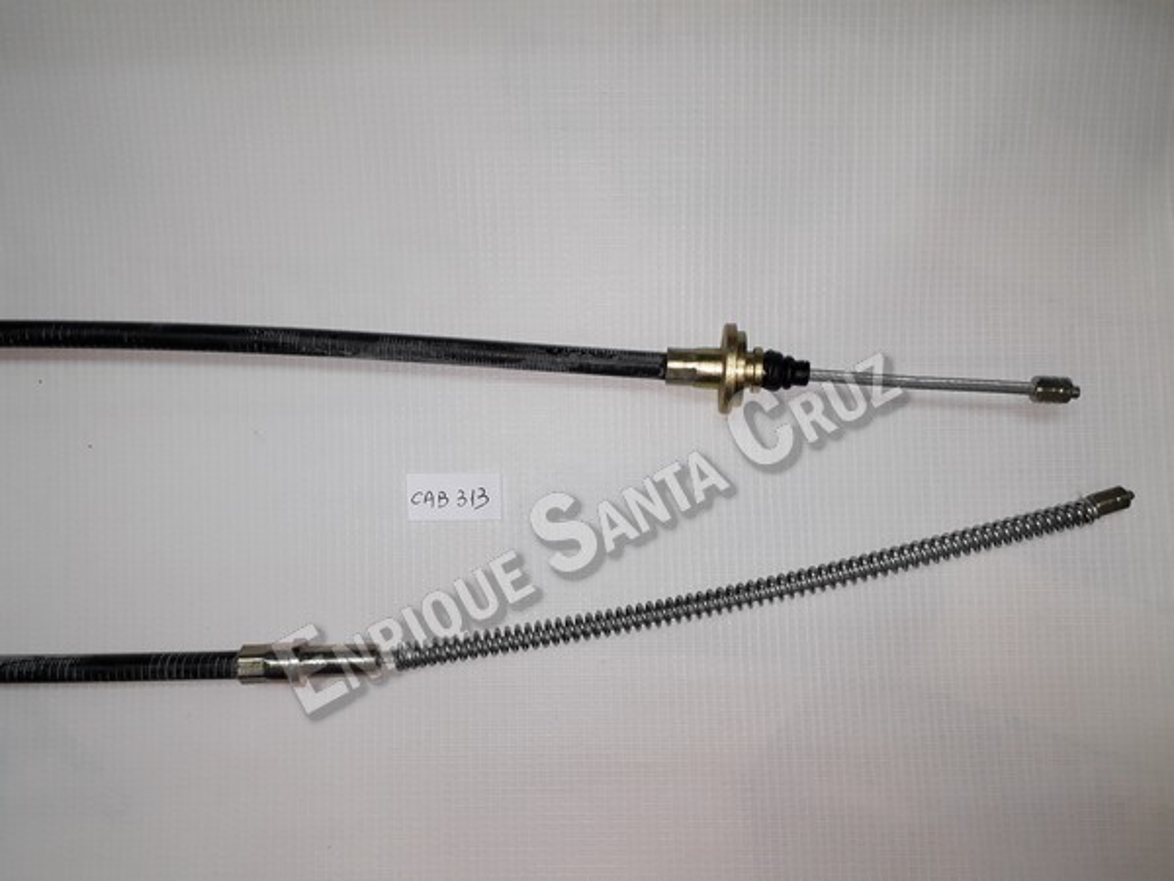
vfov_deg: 51.4
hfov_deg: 65.3
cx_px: 587
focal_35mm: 27
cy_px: 440
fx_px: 916
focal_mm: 3.6
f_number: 1.9
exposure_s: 1/100
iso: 64
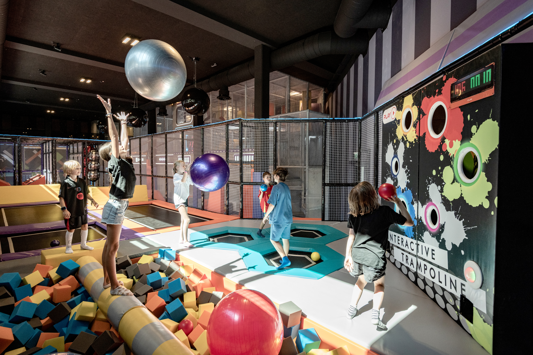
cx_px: 266
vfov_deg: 64.6
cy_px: 178
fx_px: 281
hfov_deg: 86.9
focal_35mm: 19
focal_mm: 19
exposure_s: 1/640
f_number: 5.6
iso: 800
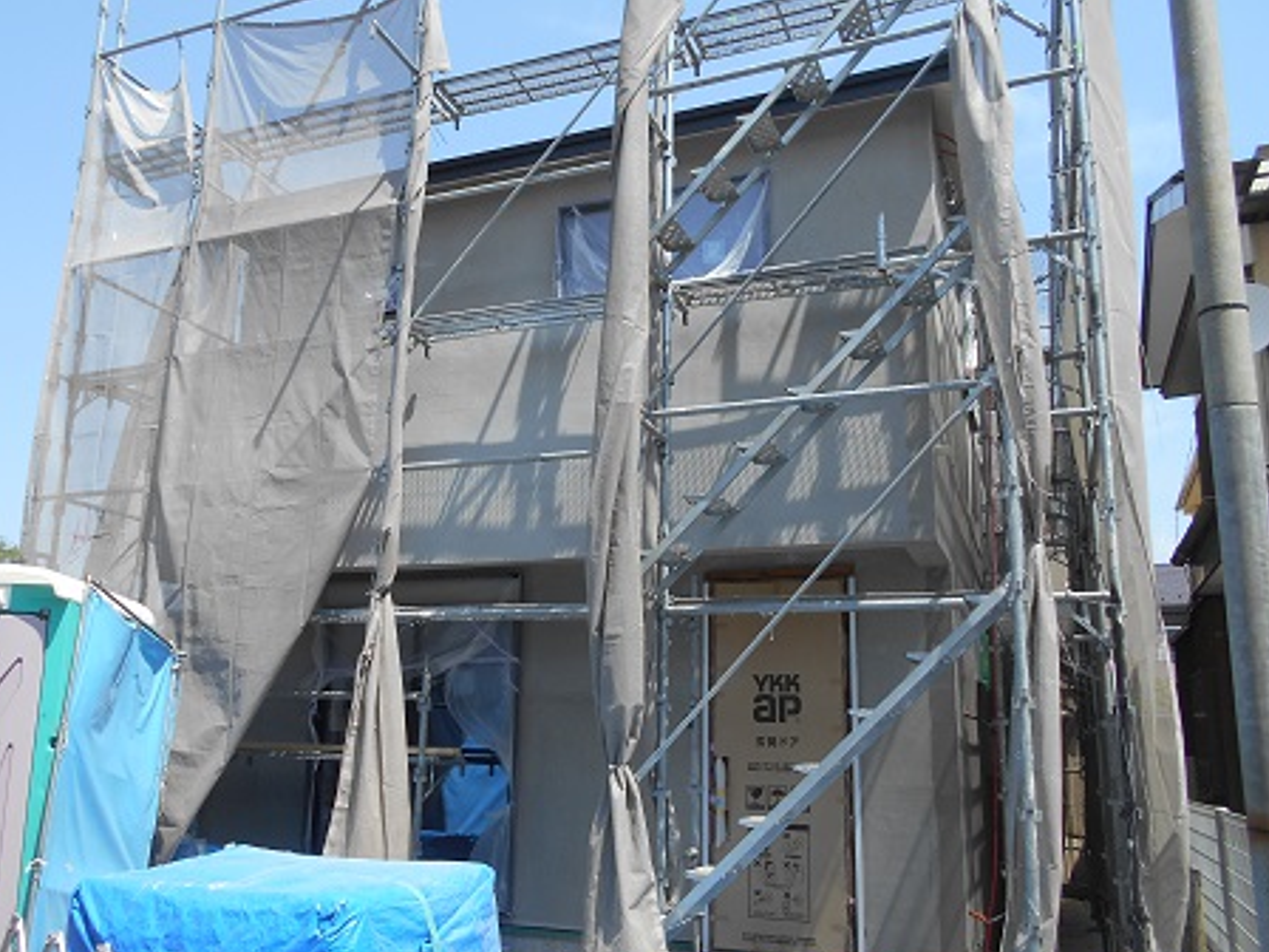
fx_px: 1063
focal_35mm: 29
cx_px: 572
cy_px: 523
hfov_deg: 61.5
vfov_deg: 48.2
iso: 80
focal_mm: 4.6
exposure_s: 1/640
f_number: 3.2
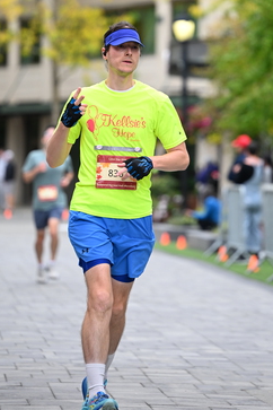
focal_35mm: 212
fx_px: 2411
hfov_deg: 6.5
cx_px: 161
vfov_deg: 9.7
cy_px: 119
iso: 640
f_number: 2.8
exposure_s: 1/2000
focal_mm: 140
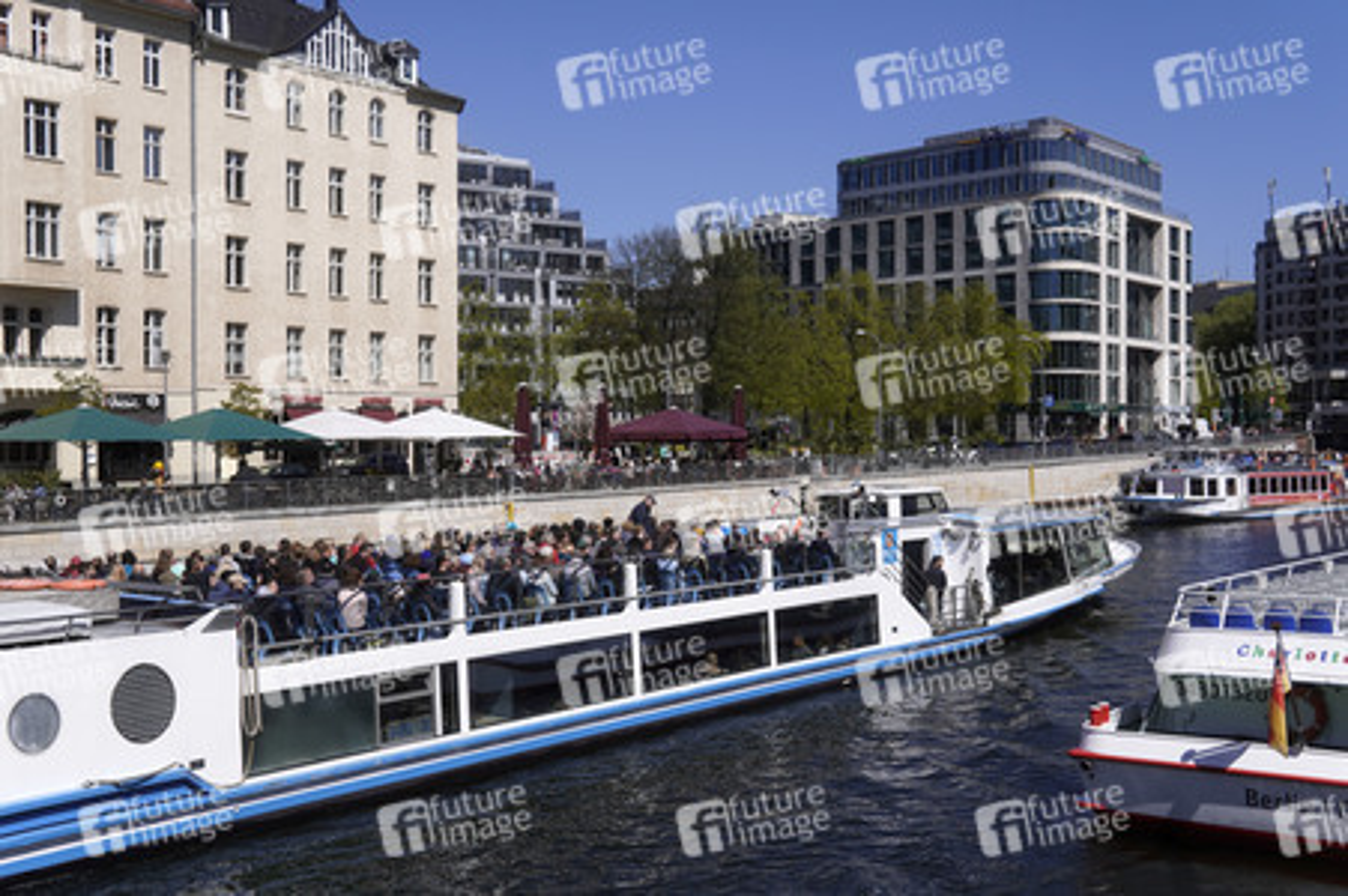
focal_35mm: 45
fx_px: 1684
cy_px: 448
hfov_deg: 43.6
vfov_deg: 29.8
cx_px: 674
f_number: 8
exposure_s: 1/800
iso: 160
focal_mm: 30
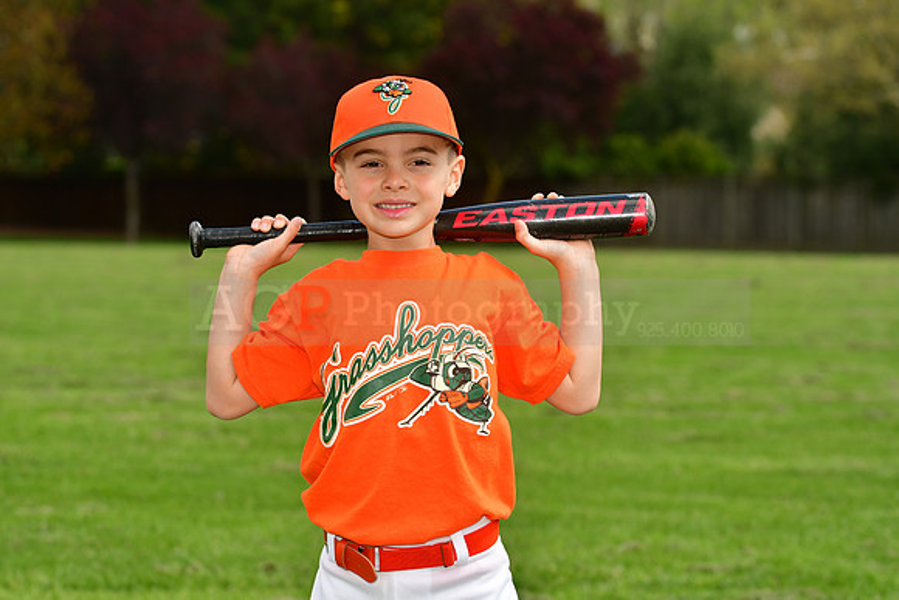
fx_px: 3672
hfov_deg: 14.0
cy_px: 300
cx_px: 450
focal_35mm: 147
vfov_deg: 9.3
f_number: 5
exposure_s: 1/640
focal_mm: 98
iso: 200
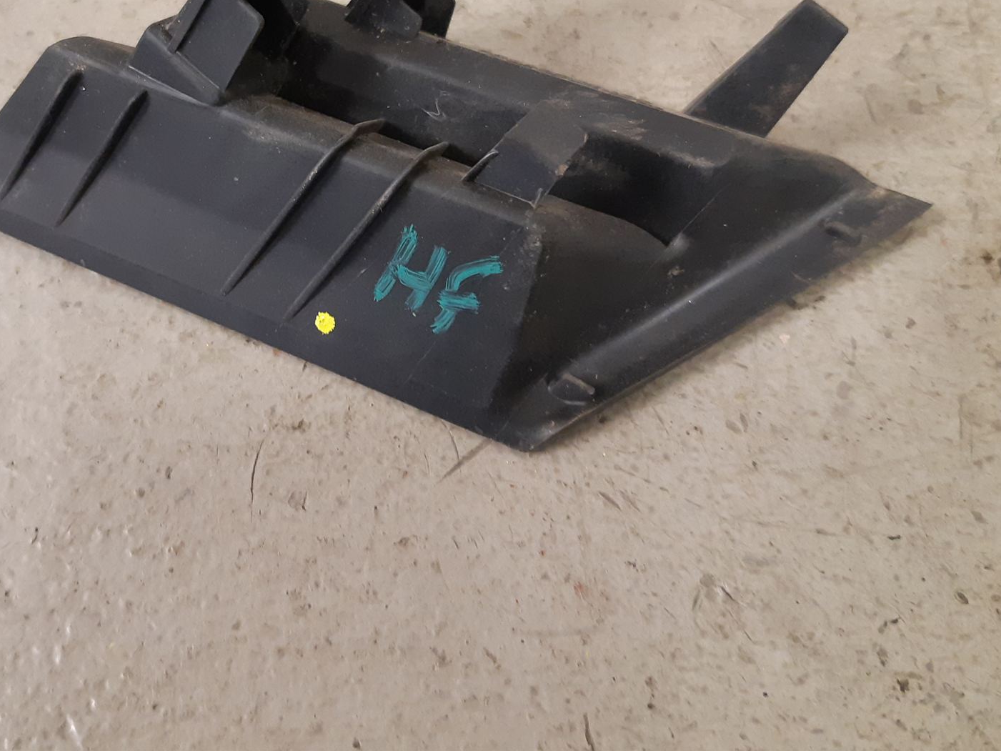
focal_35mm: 38
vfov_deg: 37.0
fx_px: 1099
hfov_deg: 48.2
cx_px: 340
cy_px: 203
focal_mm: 3.93
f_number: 1.7
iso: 250
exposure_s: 1/33
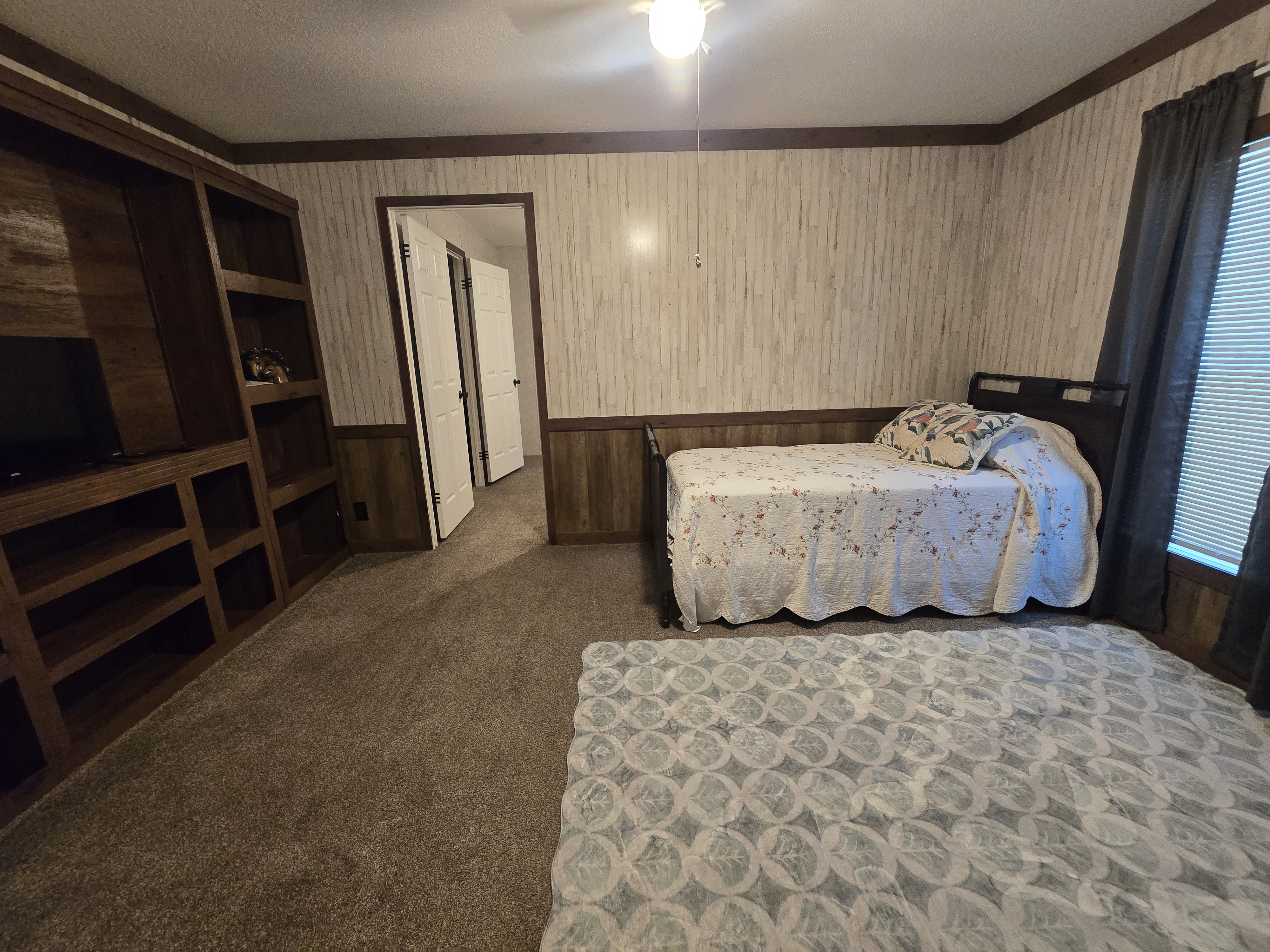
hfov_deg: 106.2
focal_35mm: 13
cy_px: 476
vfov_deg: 89.9
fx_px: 477
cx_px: 635
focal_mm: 2.2
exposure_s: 1/60
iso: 500
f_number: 2.2
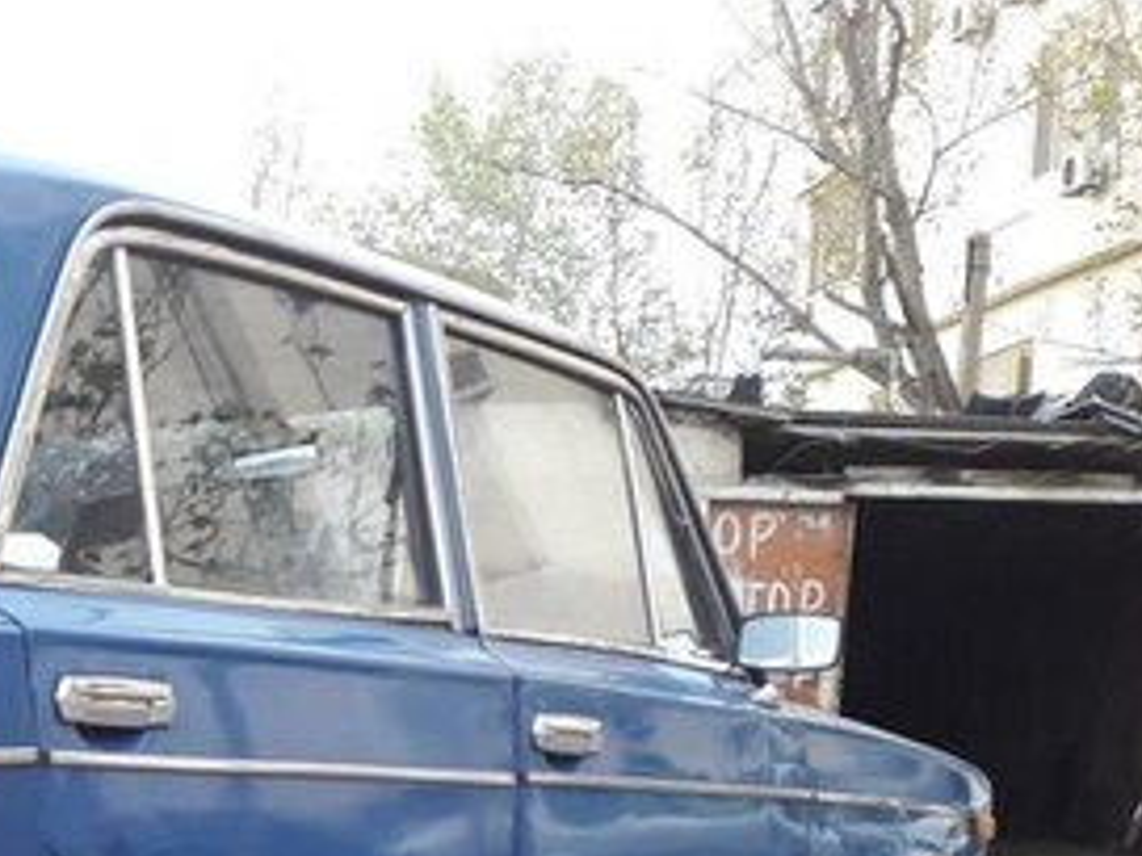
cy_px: 1030
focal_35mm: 68
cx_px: -223
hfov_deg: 25.6
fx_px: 2243
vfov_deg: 20.2
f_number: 1.9
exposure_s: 1/100
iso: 64
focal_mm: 3.7
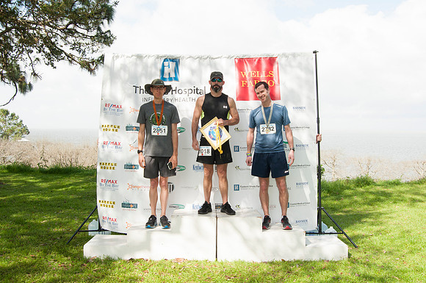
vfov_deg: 39.9
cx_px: 213
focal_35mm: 33
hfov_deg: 57.3
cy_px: 142
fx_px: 390
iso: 250
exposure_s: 1/200
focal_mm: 22
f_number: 9
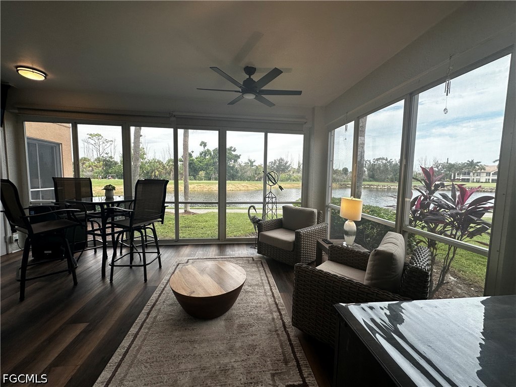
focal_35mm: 14
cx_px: 258
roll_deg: -0.9
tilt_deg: -6.0
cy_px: 194
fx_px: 209
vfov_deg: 85.7
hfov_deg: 102.1
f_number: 2.2
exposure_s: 1/120
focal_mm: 2.22
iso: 64
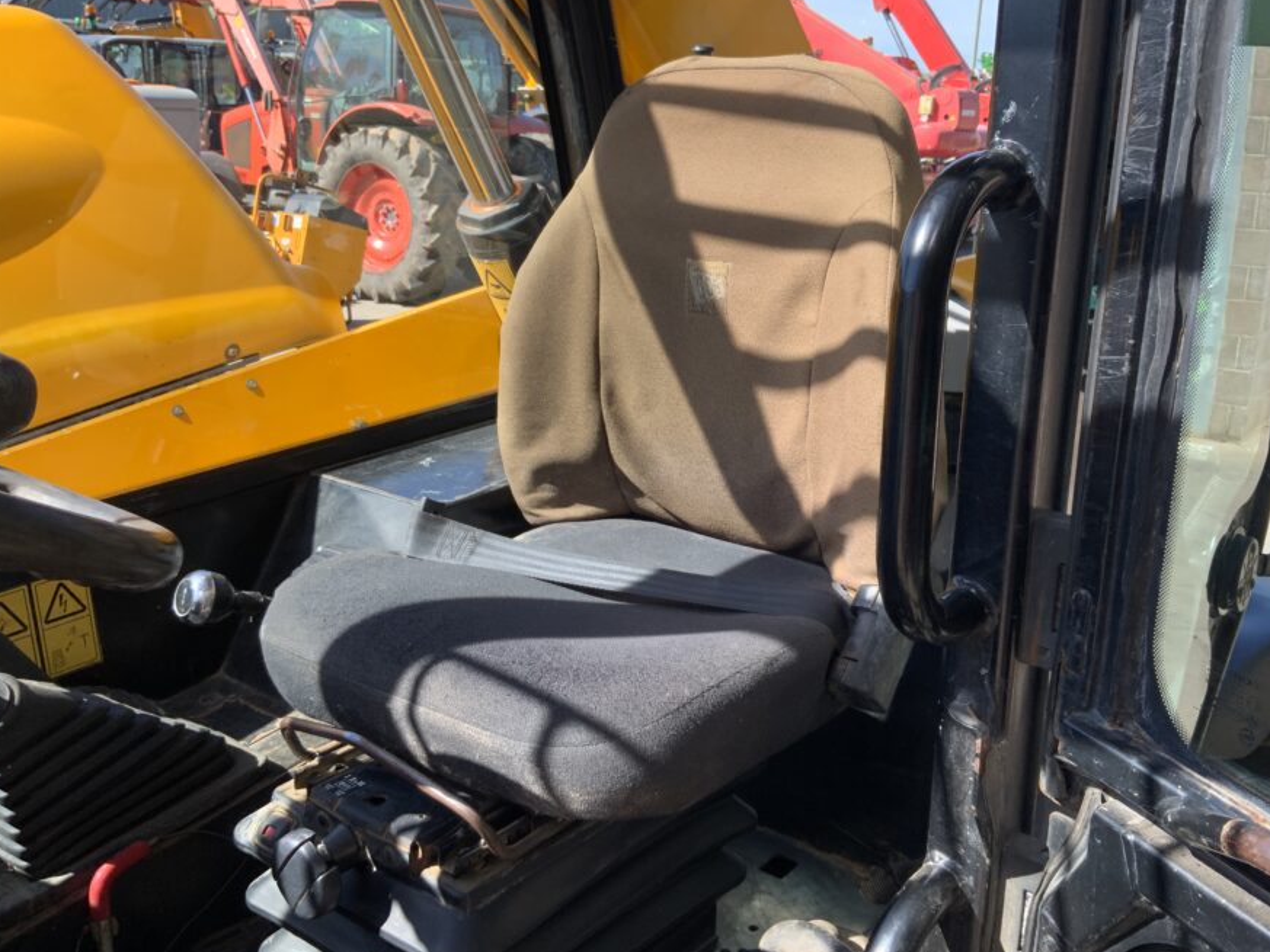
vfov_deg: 41.8
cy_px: 451
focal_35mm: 34
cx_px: 711
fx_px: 1248
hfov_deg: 53.8
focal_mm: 3
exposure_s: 1/365
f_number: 1.8
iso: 16
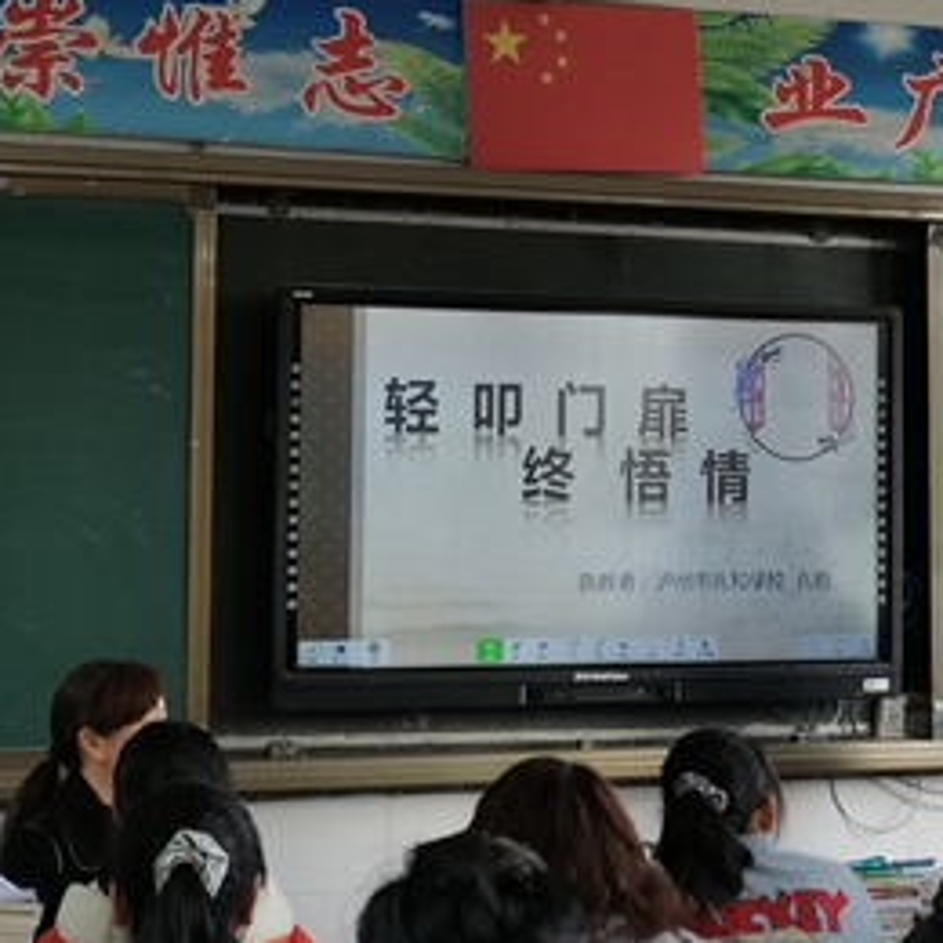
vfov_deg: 19.9
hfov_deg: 19.8
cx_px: 664
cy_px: 287
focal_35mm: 87
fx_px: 2681
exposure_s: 1/100
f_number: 1.8
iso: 125
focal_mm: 4.75
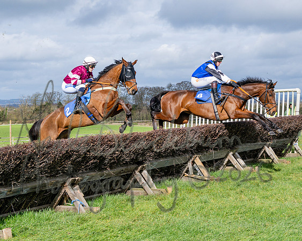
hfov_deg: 26.1
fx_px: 644
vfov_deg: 21.2
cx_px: 218
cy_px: 100
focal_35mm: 72
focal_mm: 35
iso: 200
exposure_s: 1/2000
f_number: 4
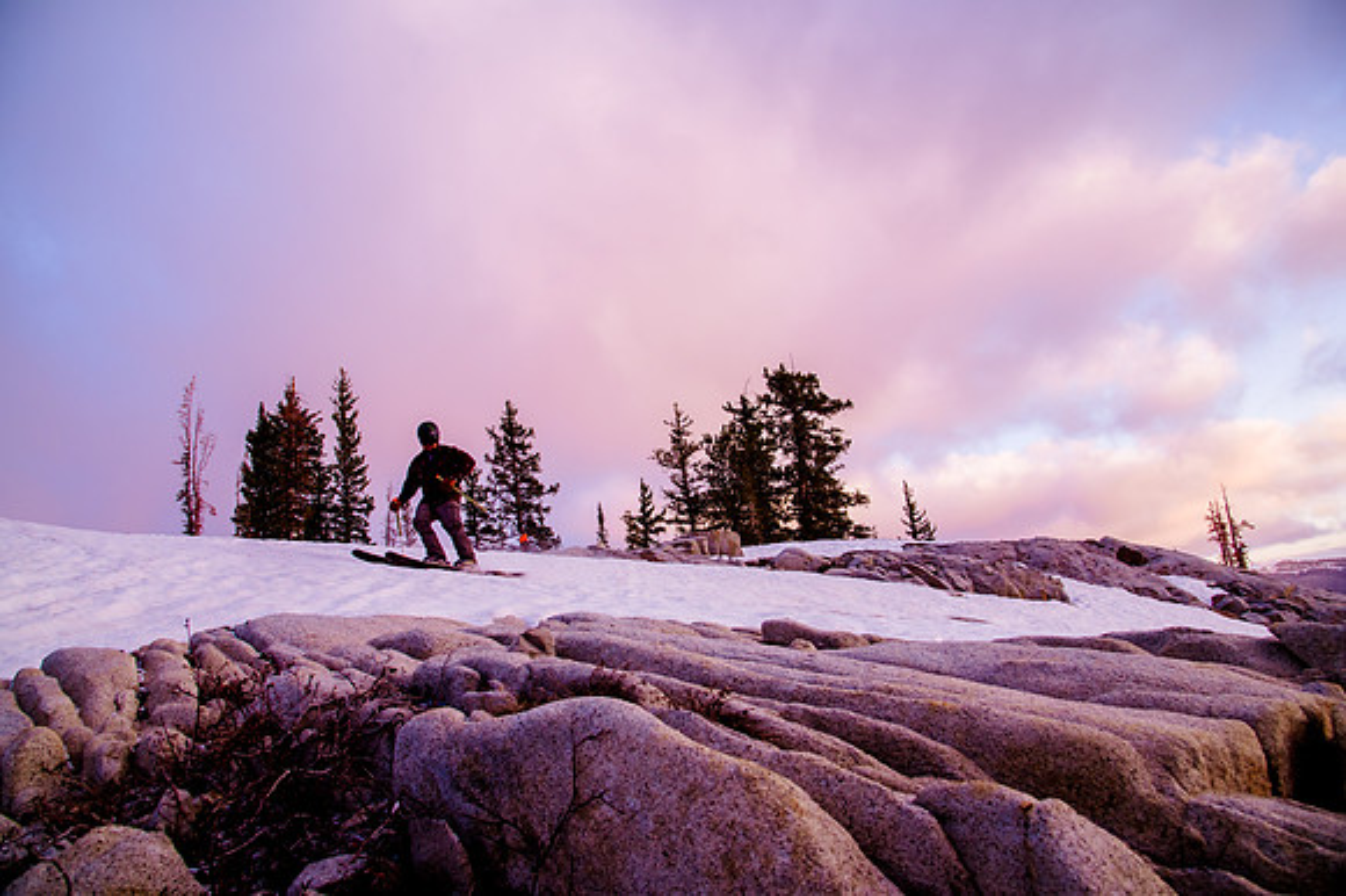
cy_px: 448
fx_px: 897
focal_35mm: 24
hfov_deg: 73.8
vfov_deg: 53.1
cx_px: 673
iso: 1250
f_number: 8
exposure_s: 1/200
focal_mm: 24
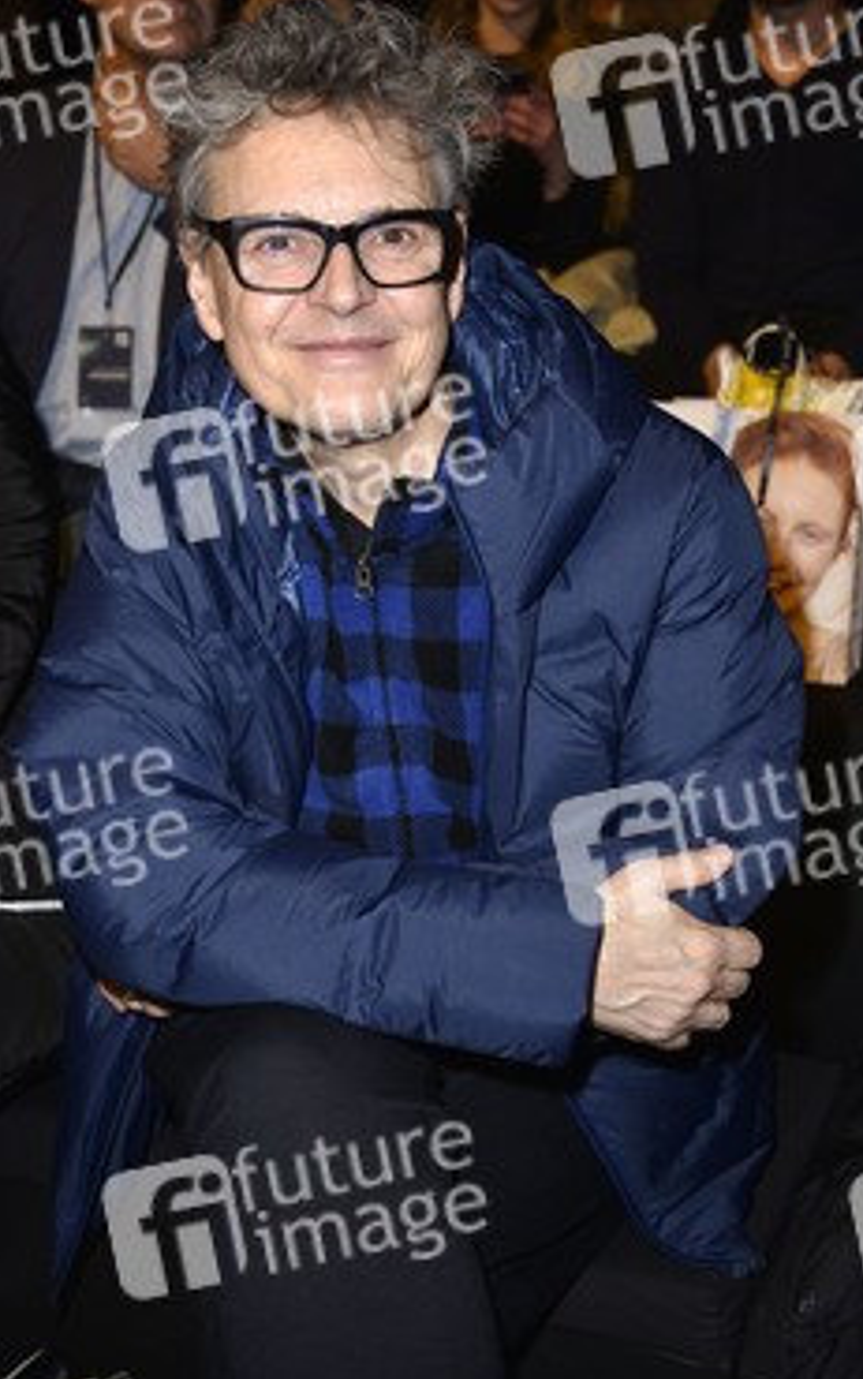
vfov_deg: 38.2
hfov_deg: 24.4
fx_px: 1992
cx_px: 403
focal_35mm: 53
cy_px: 650
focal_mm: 48
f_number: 5.6
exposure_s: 1/100
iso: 320
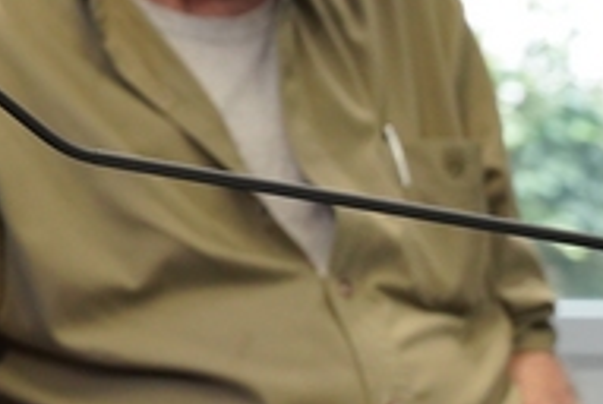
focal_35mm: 278
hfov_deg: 7.2
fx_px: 4661
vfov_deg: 5.0
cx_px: -524
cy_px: 21
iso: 1250
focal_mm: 51.9
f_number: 4
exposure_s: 1/160
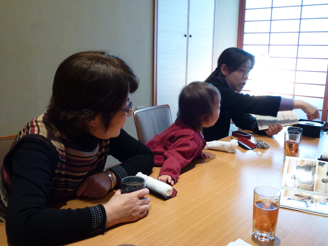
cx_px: 164
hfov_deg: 55.4
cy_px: 123
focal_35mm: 33
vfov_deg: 42.9
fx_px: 313
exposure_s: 1/10
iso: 200
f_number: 3.6
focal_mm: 5.9
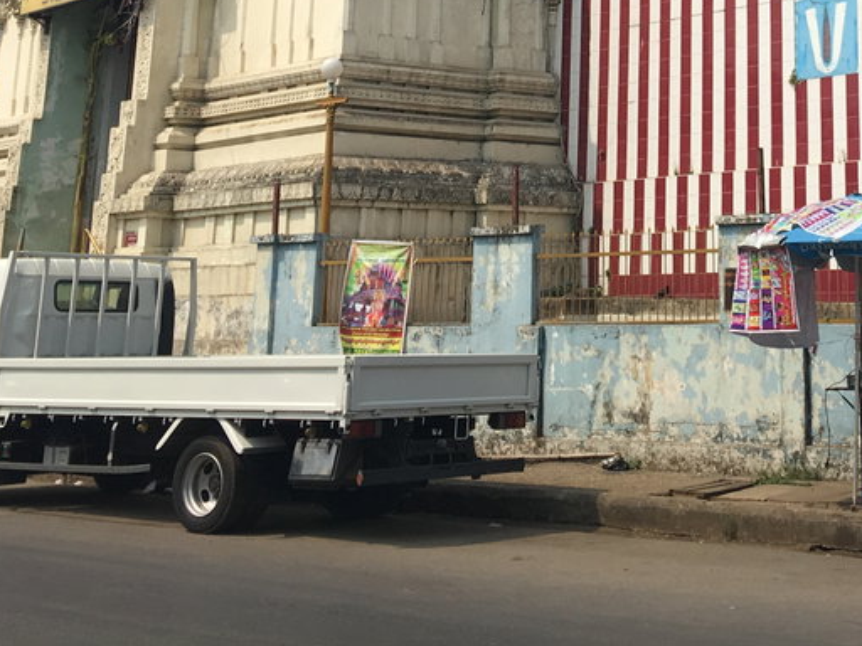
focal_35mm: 68
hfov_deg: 27.6
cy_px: -101
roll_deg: -0.1
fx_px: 1693
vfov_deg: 20.4
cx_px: 756
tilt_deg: +14.1
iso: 25
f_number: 2.2
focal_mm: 4.15
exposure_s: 1/1748
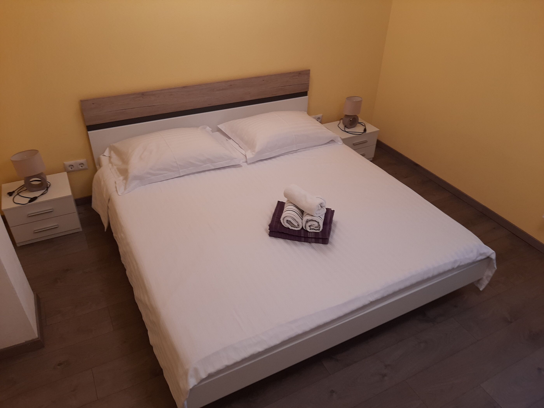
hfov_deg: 65.3
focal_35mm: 27
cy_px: 204
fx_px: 424
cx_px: 272
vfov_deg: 51.4
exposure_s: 1/25
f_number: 1.7
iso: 50
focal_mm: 3.93
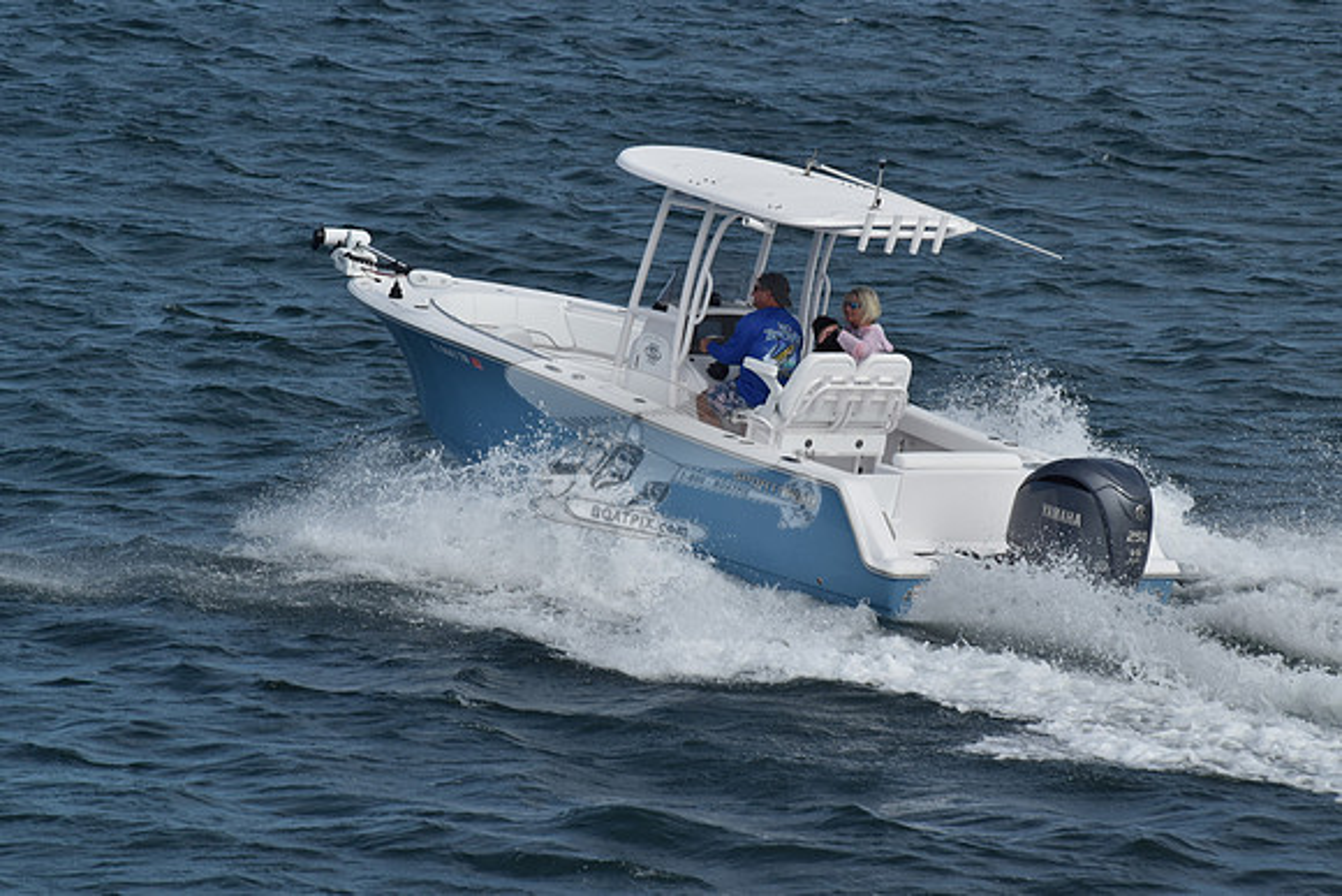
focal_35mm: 278
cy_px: 448
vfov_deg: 5.0
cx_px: 671
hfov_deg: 7.4
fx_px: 10347
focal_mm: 185
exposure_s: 1/1000
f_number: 13
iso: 400
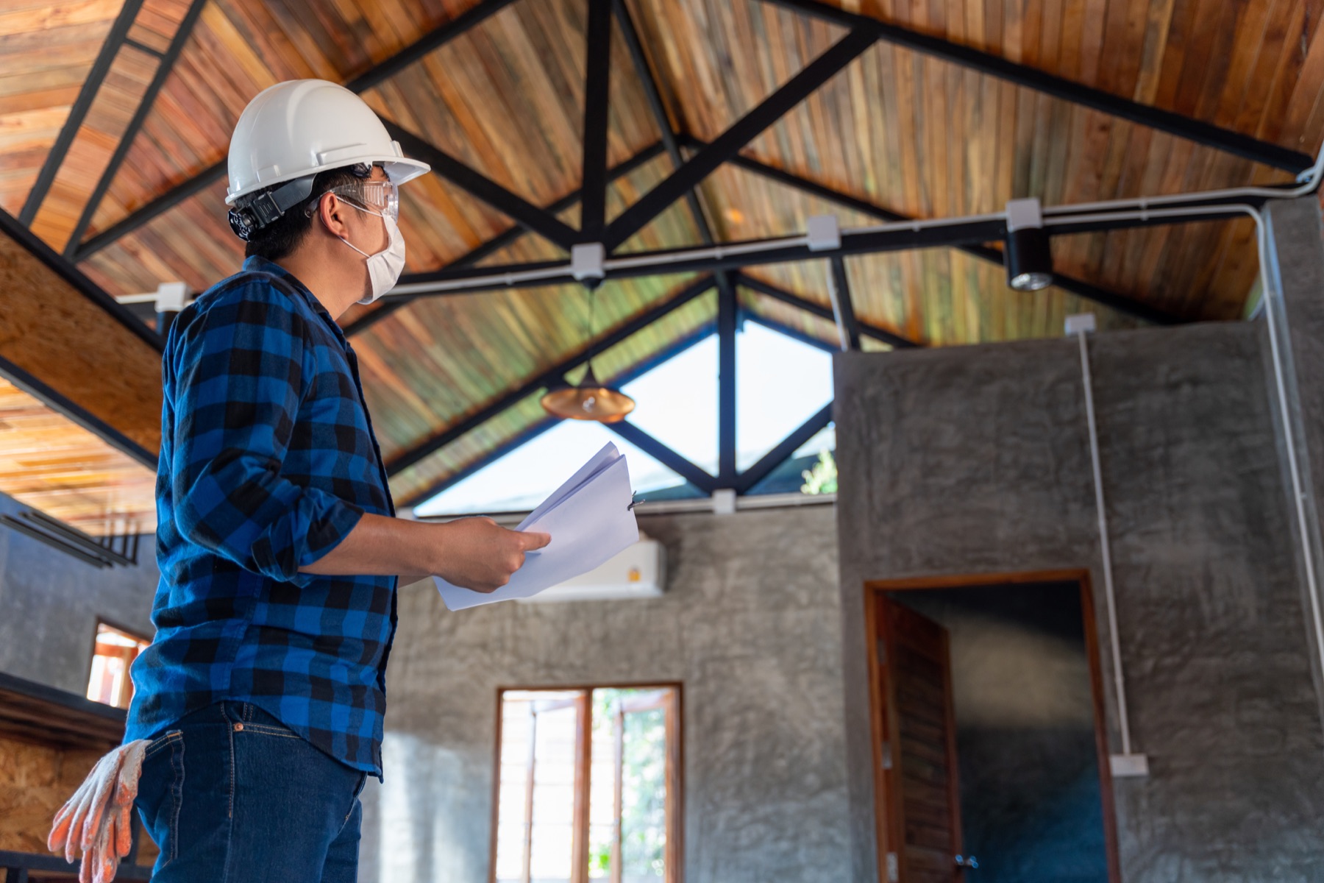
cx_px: 662
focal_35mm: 39
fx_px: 1423
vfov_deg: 34.5
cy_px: 442
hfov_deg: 49.9
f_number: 2.8
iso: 400
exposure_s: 1/100
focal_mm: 38.7
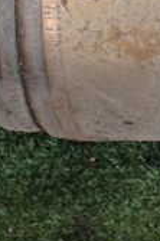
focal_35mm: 112
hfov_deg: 11.9
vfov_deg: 17.9
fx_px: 748
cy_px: 9
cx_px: 193
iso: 640
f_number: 2.3
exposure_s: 1/125
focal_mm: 5.4
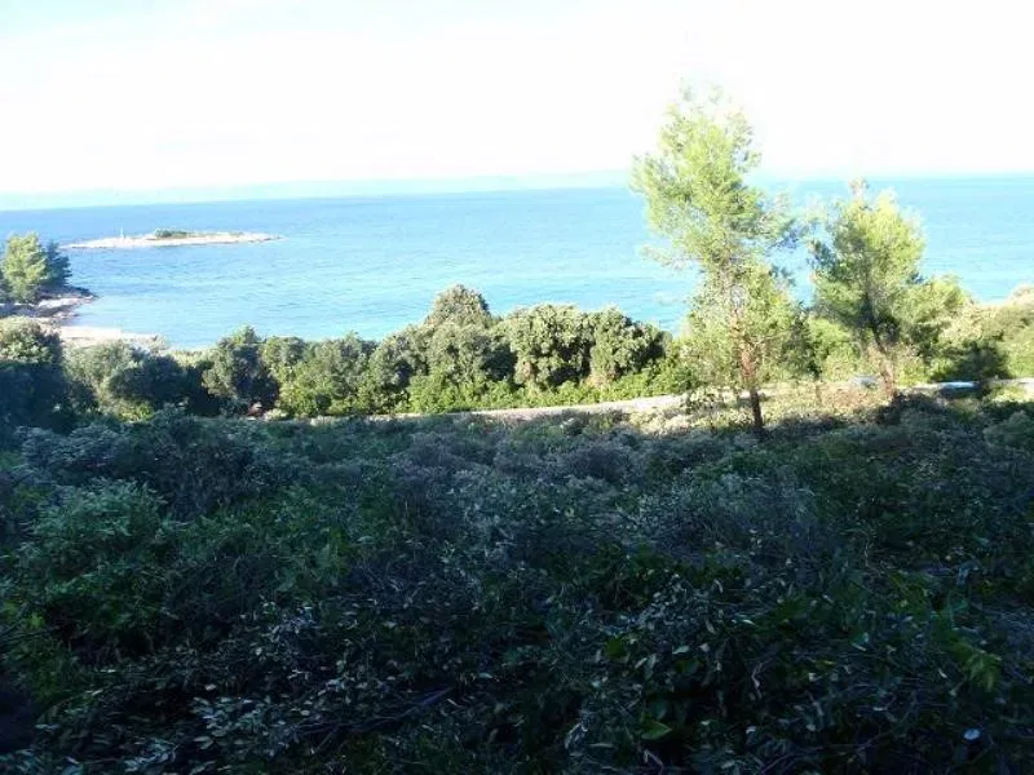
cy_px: 388
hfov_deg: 63.4
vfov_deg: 49.7
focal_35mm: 28
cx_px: 517
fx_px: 836
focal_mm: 5
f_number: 5
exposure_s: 1/60
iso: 64
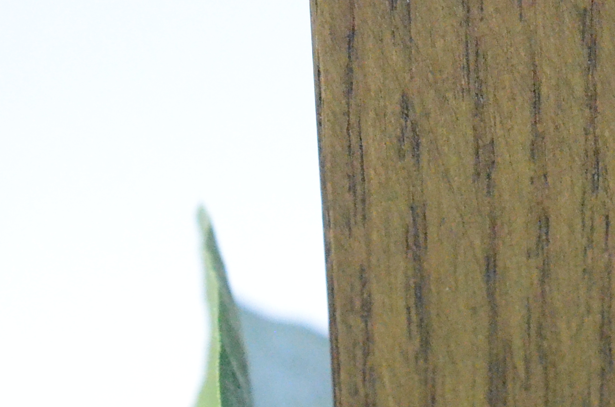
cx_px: 1015
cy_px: -54
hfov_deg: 9.0
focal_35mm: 222
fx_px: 3784
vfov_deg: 6.1
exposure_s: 1/1000
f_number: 6.3
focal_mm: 40
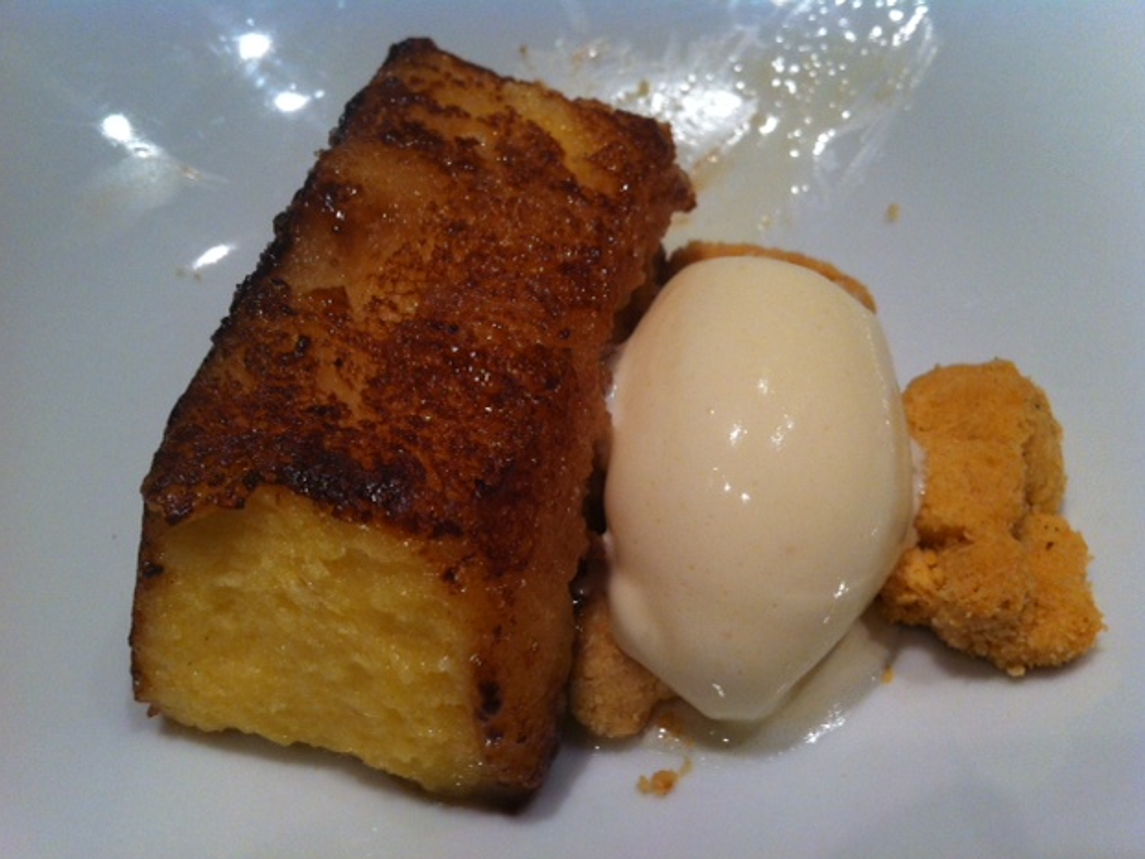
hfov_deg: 51.3
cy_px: 439
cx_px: 557
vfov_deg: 39.7
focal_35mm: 36
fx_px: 1191
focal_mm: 3.85
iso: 100
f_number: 2.8
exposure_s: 1/33
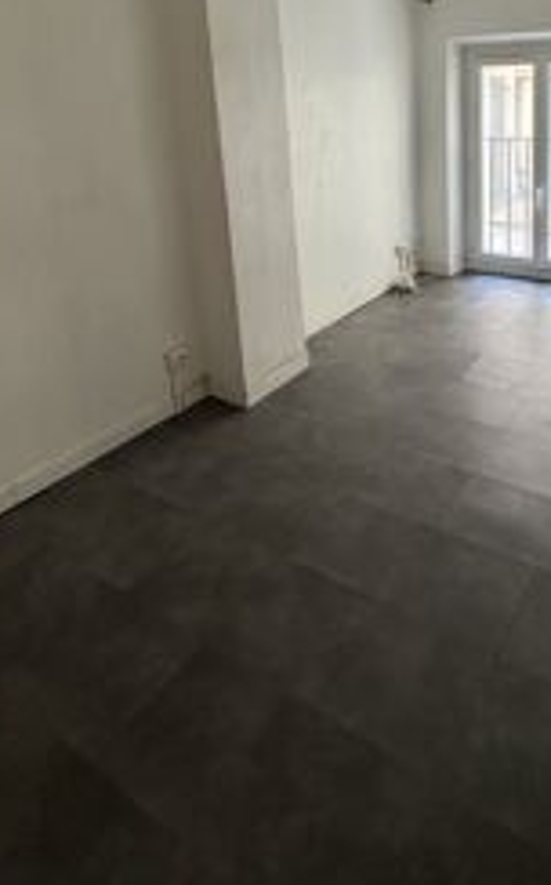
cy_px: 180
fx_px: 626
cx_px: 366
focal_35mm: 26
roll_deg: +1.1
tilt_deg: -7.0
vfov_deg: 64.4
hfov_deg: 46.8
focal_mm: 2.22
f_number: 2.2
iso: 320
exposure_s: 1/62
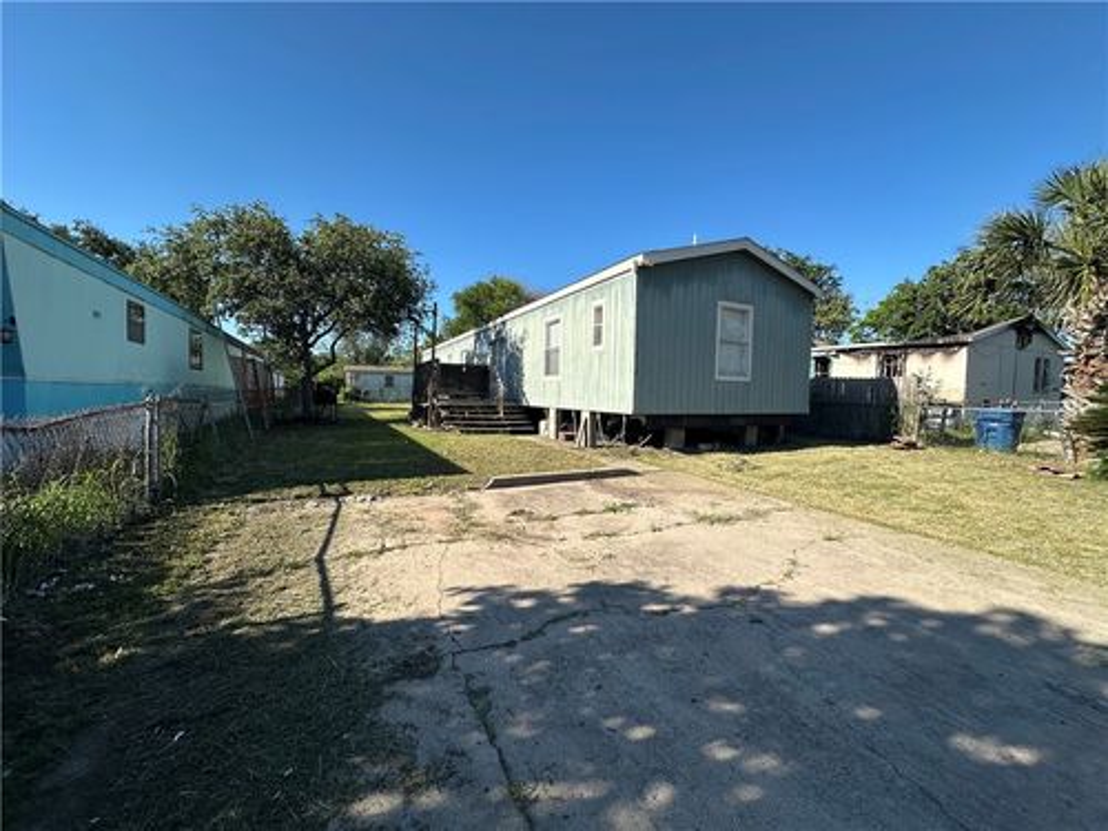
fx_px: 448
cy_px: 416
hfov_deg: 102.1
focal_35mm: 14
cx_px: 554
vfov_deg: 85.7
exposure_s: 1/1855
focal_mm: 2.22
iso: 40
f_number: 2.2
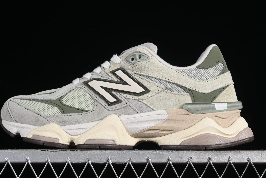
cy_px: 77
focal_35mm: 100
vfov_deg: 13.7
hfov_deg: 20.4
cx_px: 128
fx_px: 739
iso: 160
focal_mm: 50
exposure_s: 1/80
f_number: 8
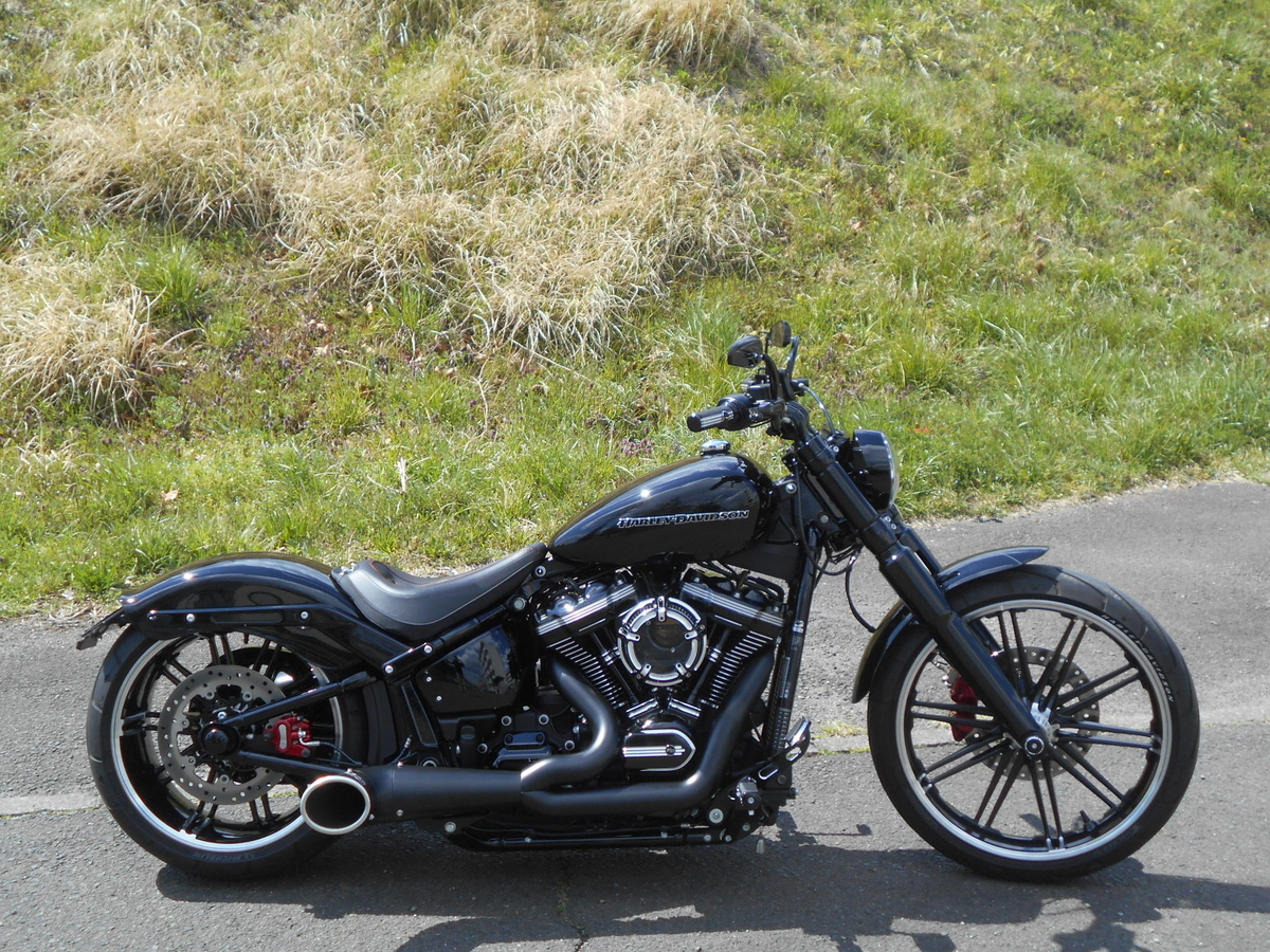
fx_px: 1614
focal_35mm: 44
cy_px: 476
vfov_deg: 32.9
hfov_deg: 42.9
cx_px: 635
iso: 80
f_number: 4.2
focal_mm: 7.7
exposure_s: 1/400
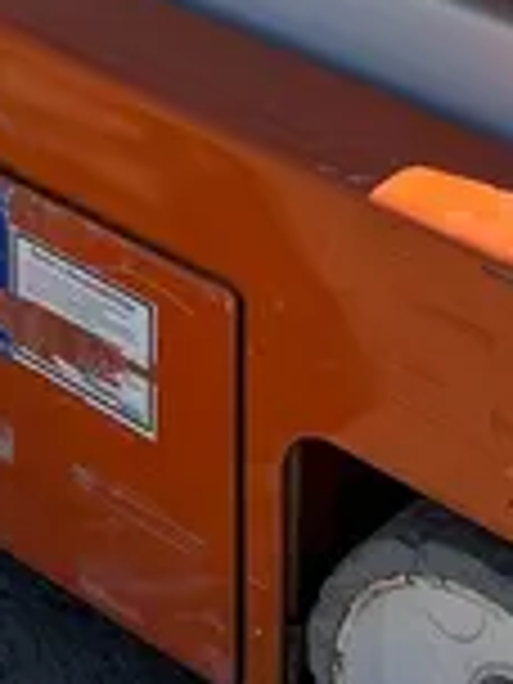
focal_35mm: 125
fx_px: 2470
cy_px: -569
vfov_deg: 13.9
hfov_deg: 11.8
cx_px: 387
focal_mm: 5.96
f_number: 1.6
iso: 50
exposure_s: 1/2105
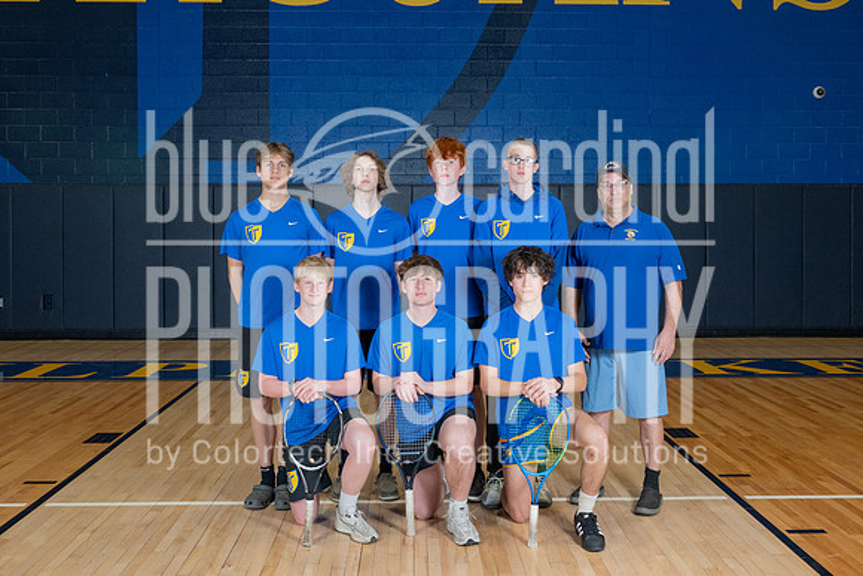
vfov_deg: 33.9
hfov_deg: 49.3
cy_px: 239
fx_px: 941
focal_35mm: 39
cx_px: 438
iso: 800
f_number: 6.3
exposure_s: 1/200
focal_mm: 33
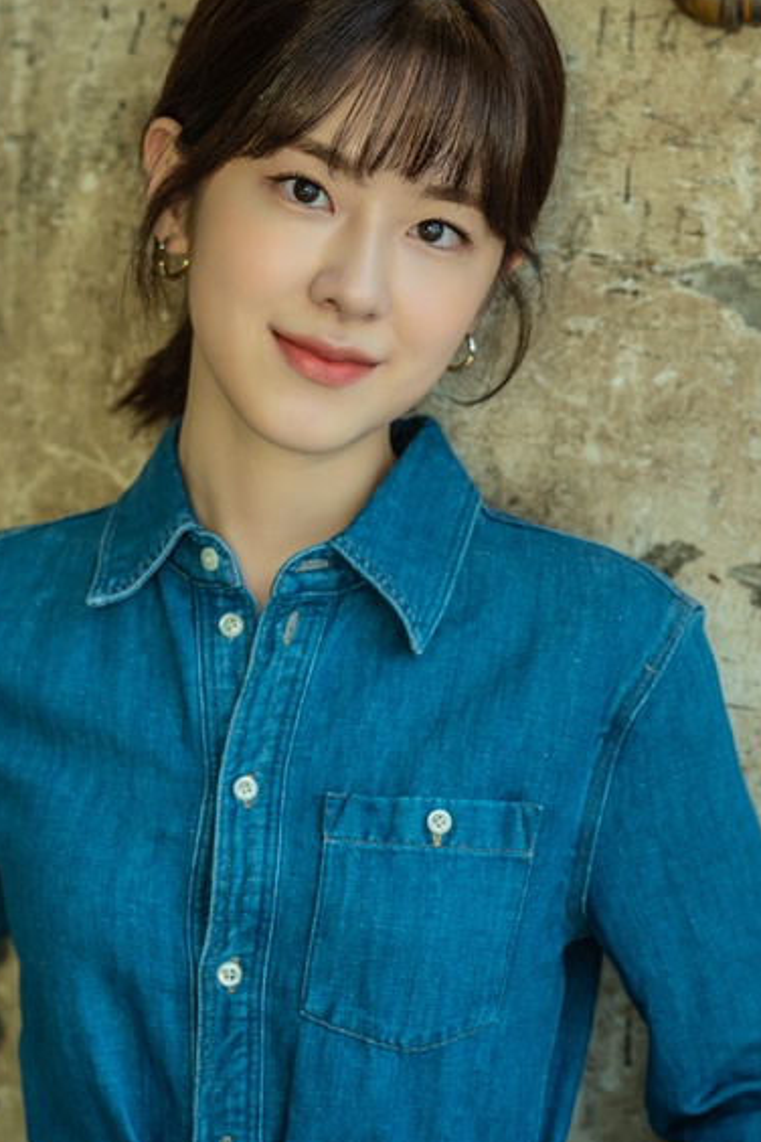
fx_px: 3583
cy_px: 555
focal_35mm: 113
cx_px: 461
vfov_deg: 18.1
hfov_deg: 12.1
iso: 200
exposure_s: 1/200
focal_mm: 85
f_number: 4
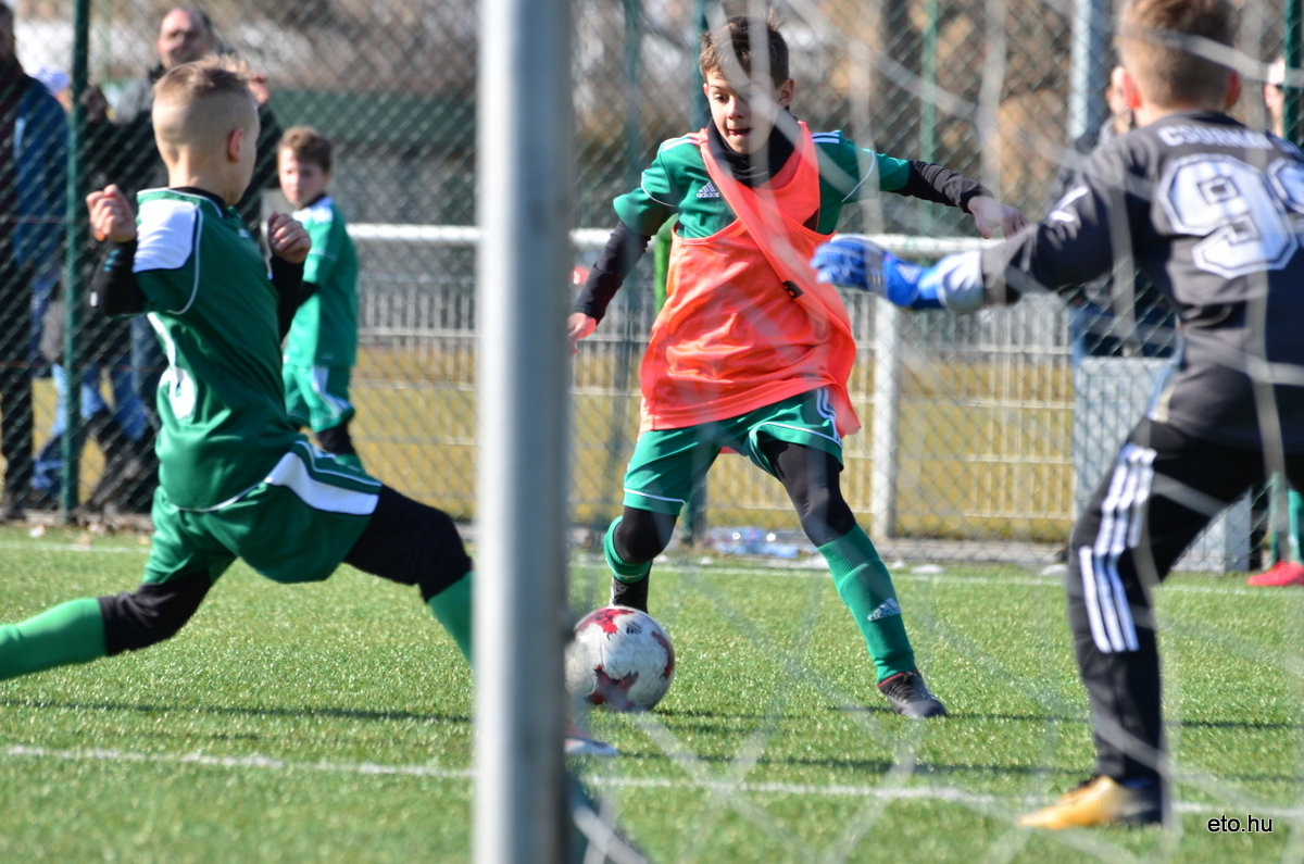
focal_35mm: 292
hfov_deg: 7.1
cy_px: 432
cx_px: 652
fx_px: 10574
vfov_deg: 4.7
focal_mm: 195
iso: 200
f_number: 5.3
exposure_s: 1/640
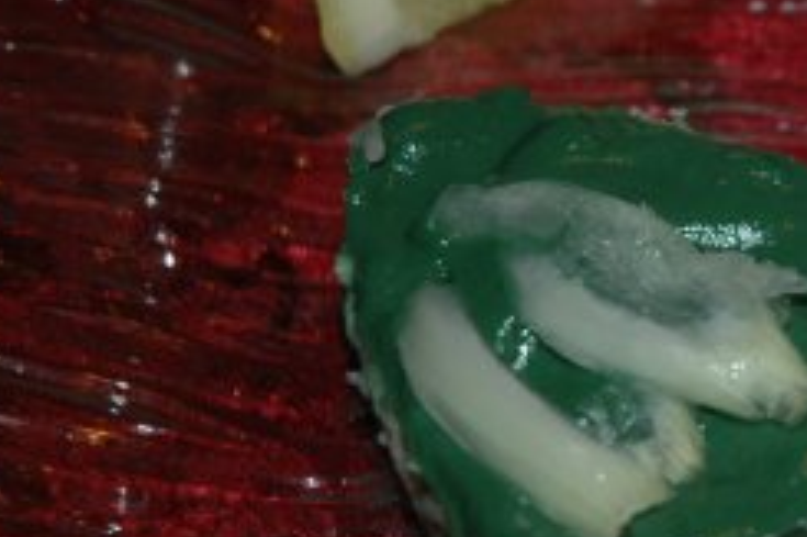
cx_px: 886
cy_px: 262
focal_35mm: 191
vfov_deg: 7.2
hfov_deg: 10.6
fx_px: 4279
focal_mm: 52
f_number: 4.5
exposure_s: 1/60
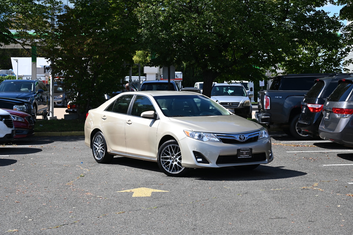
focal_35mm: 70
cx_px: 176
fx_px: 686
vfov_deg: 19.4
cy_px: 118
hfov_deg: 28.9
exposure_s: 1/320
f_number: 6.3
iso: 100
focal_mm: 70
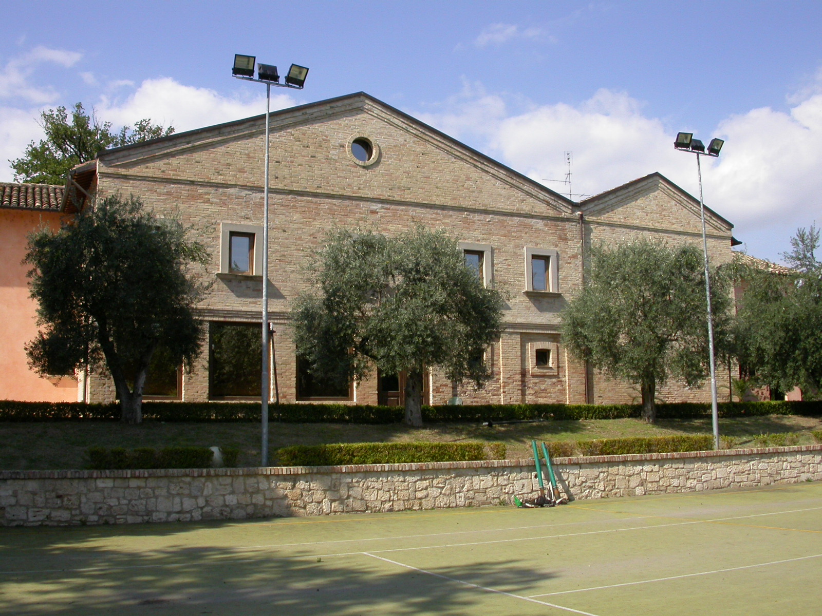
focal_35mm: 38
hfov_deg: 49.0
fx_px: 902
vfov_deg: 37.7
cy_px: 308
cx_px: 411
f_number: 7.5
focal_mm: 7.85
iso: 100
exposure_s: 1/330
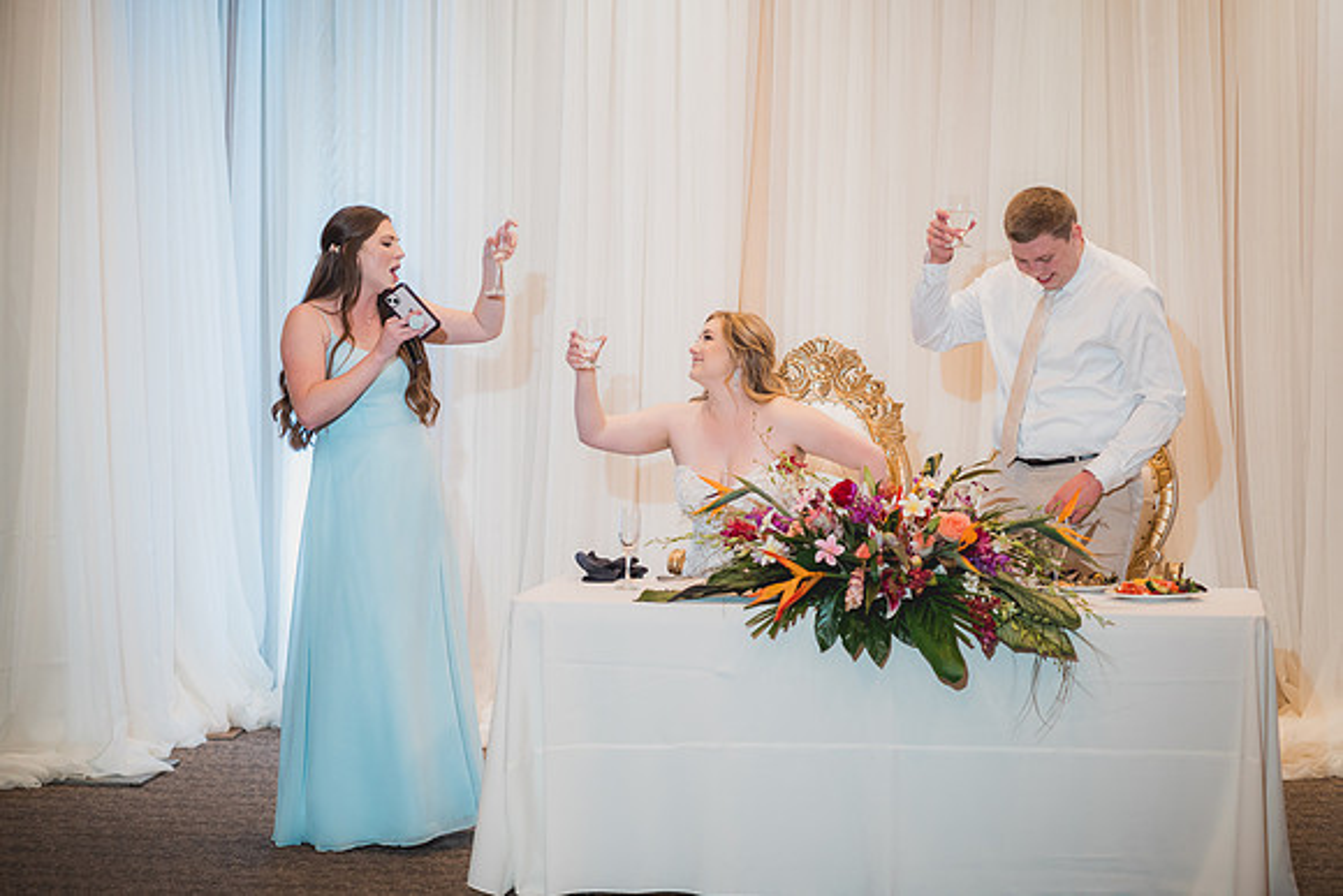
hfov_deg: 23.9
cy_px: 448
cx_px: 672
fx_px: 3172
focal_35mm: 85
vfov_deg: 16.1
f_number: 2.2
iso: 1250
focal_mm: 85
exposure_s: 1/320
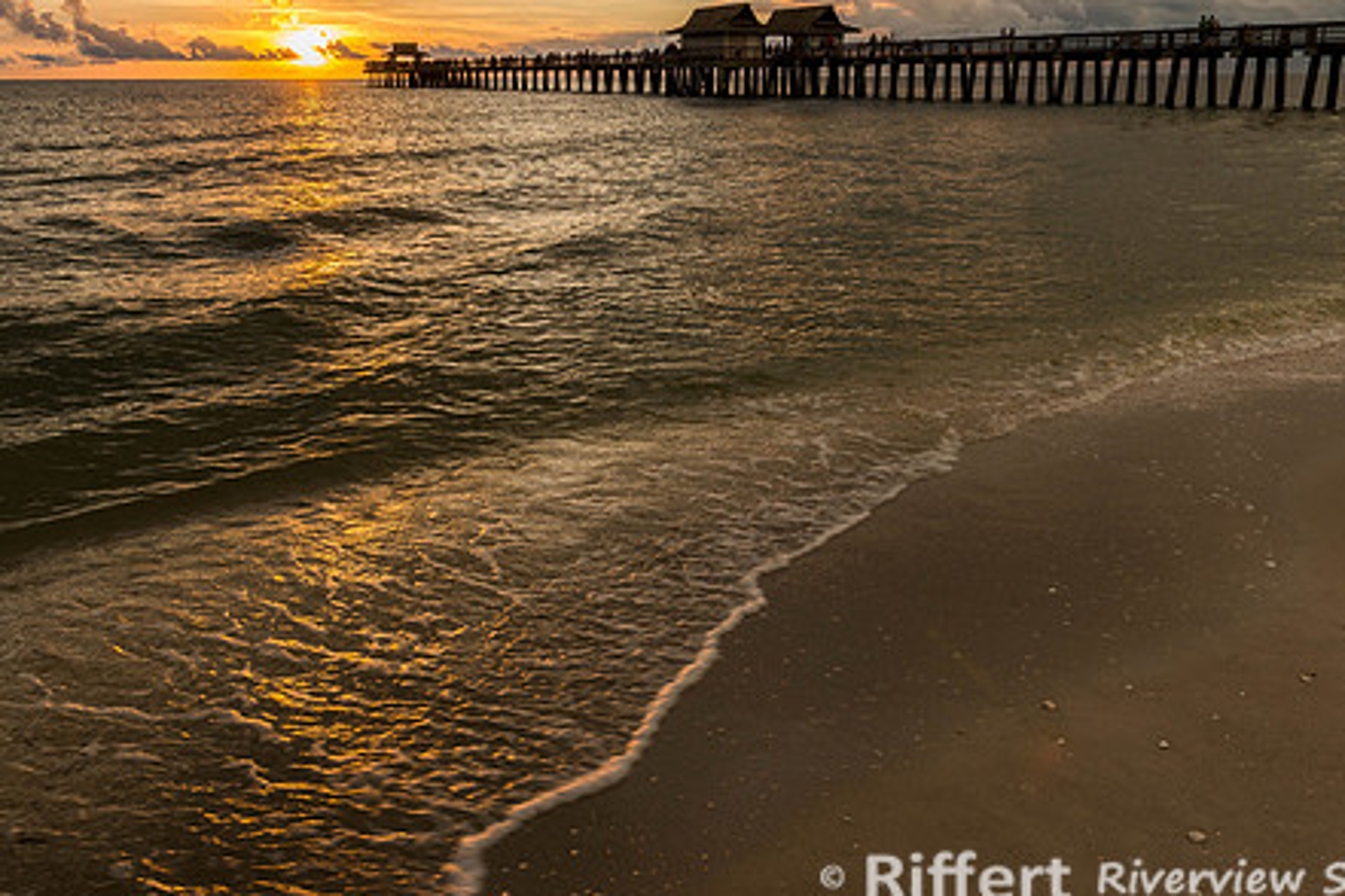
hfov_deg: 57.1
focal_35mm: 33
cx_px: 616
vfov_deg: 39.7
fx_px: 1233
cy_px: 343
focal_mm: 24
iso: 100
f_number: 11
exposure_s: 1/60
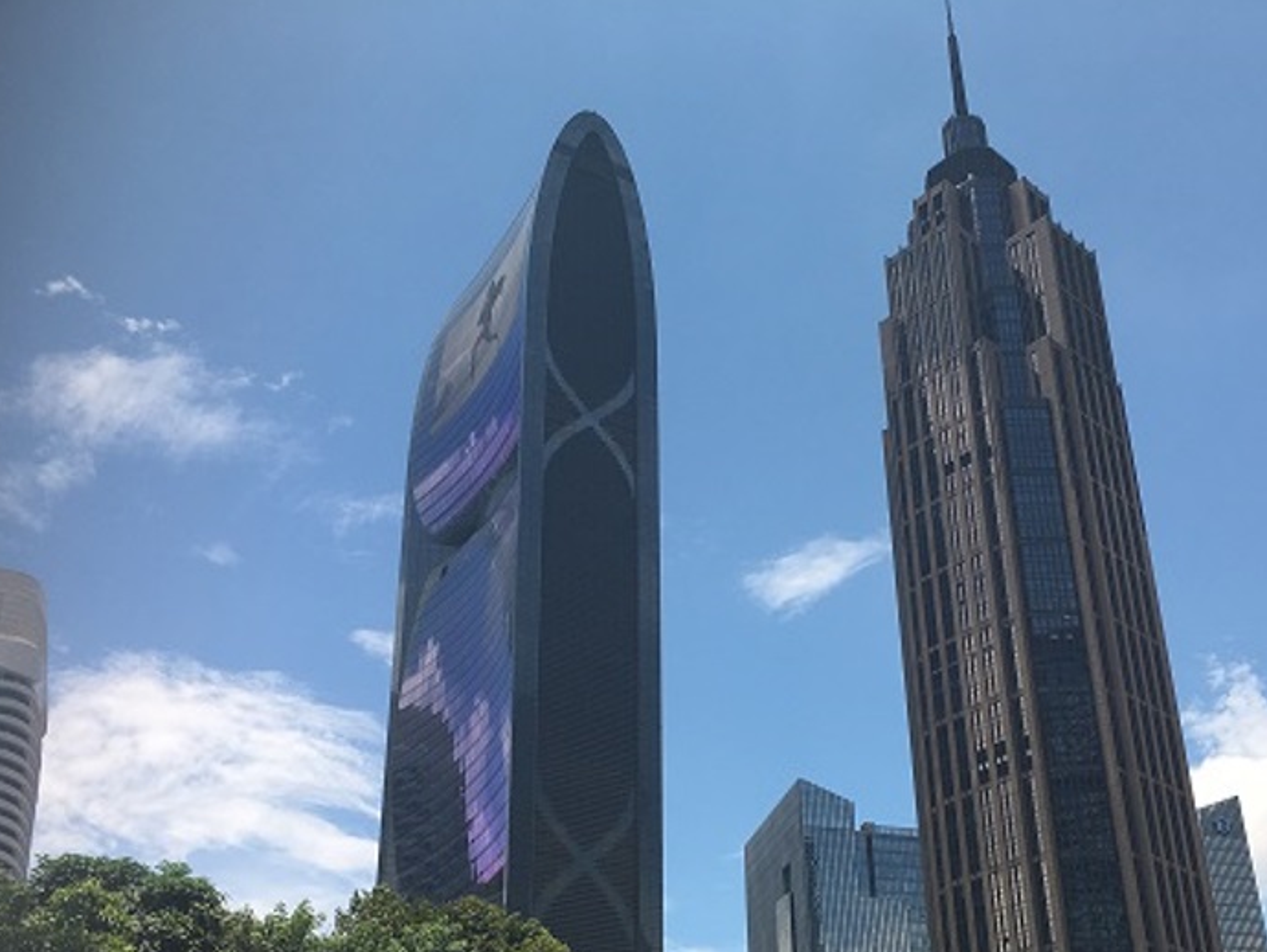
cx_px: 791
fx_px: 1538
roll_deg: +1.3
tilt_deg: +27.1
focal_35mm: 42
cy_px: 680
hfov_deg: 44.4
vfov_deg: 33.9
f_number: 2.2
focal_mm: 4.15
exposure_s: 1/894
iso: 25
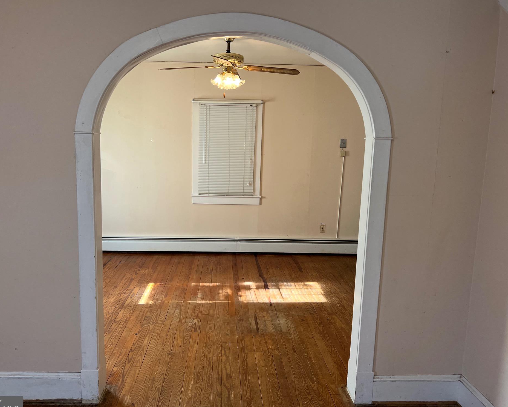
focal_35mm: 28
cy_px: 208
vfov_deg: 51.5
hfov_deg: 62.1
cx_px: 235
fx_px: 421
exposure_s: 1/120
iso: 125
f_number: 1.5
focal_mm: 5.7
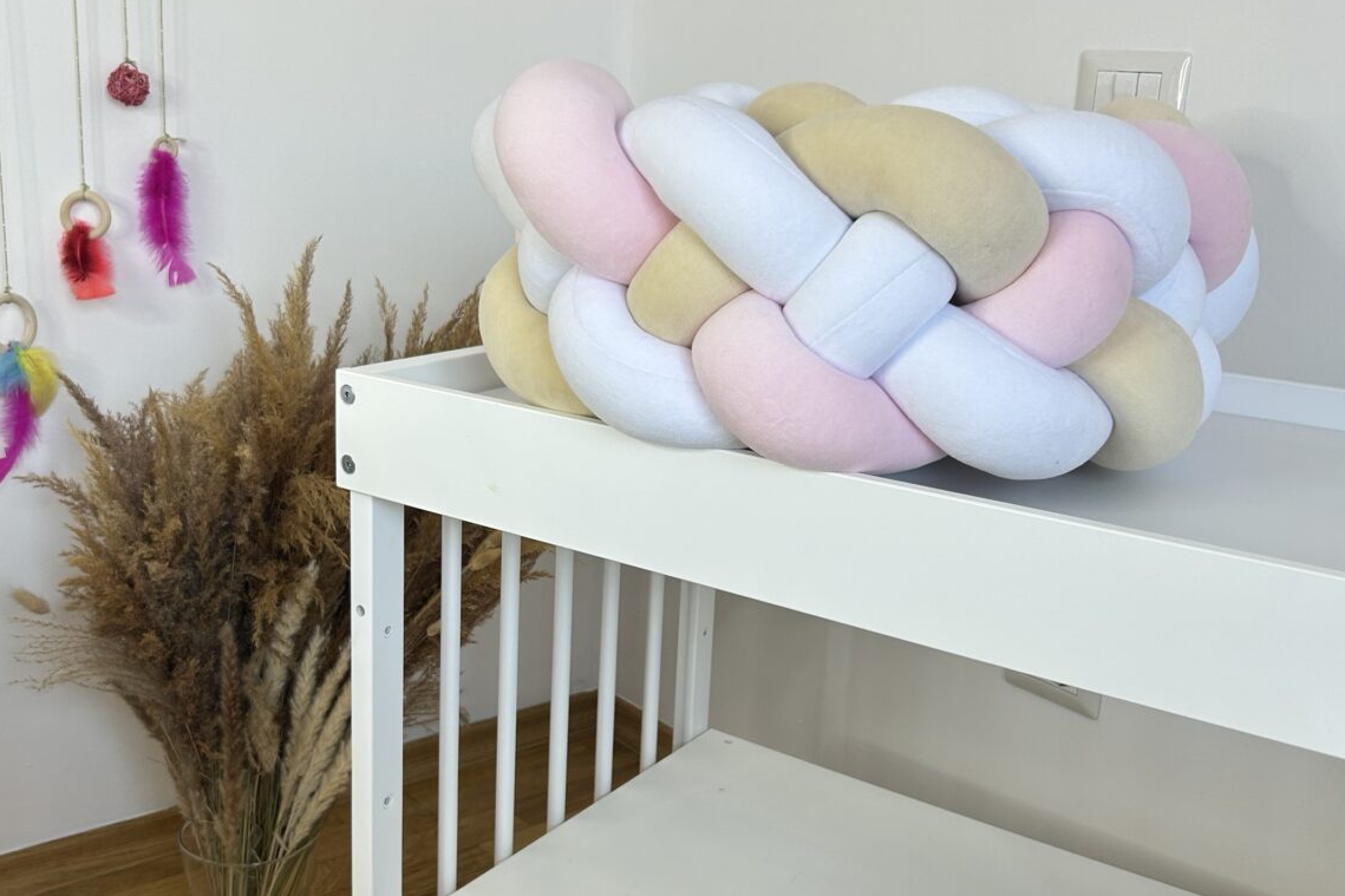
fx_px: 1419
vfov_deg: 35.0
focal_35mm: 38
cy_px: 459
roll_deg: -3.5
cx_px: 645
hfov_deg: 50.7
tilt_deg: -14.5
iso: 50
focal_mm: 5.7
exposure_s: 1/121
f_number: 1.5
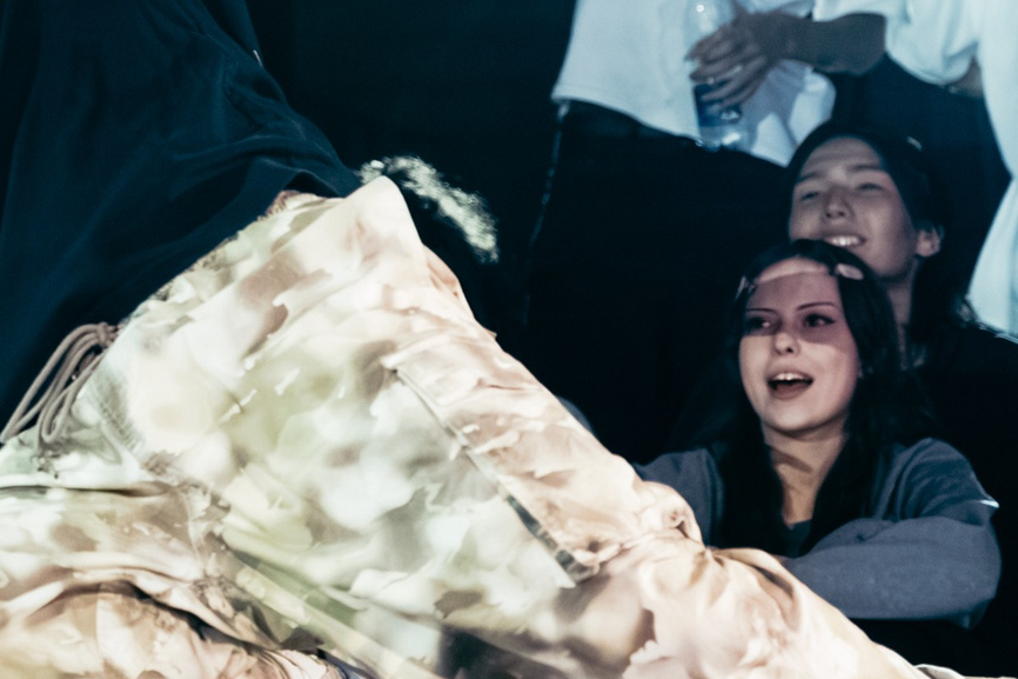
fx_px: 5739
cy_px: 52
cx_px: -67
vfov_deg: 6.7
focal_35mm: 203
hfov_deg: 10.0
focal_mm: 58
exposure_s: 1/800
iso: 3200
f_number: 2.8
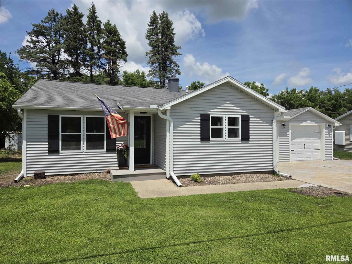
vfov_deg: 58.9
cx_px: 176
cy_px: 132
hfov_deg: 73.9
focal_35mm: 23
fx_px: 234
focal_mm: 5.4
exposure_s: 1/7891
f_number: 1.8
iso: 64
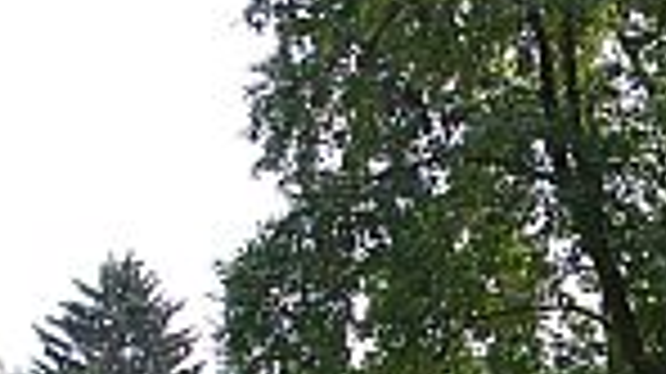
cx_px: 806
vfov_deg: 5.9
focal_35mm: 204
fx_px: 3600
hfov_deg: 10.4
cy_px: 615
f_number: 7.1
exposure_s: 1/200
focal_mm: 32
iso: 200
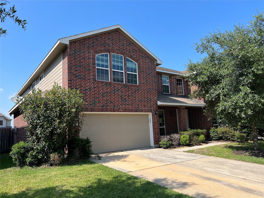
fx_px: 198
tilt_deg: +8.6
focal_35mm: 26
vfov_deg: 53.1
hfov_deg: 67.3
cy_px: 99
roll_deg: +2.4
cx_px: 132
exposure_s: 1/2571
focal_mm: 5.7
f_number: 1.5
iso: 50
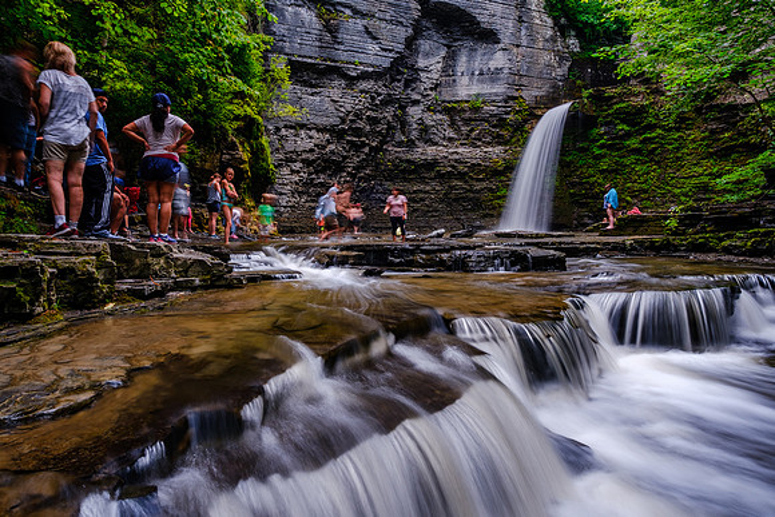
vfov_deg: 49.9
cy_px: 257
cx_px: 360
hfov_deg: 69.7
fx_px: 556
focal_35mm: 26
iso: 160
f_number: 8
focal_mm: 15.1
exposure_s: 1/1.25
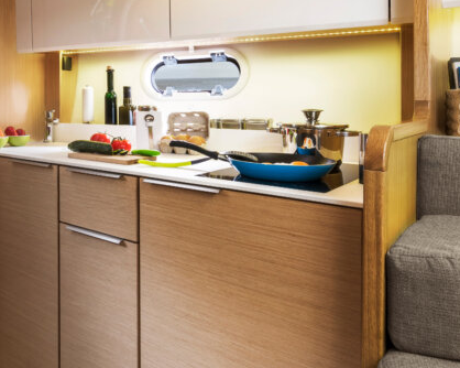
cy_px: 108
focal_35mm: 34
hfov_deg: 48.7
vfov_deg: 42.4
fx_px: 463
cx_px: 70
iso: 100
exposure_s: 1/1.67
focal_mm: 14
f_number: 16
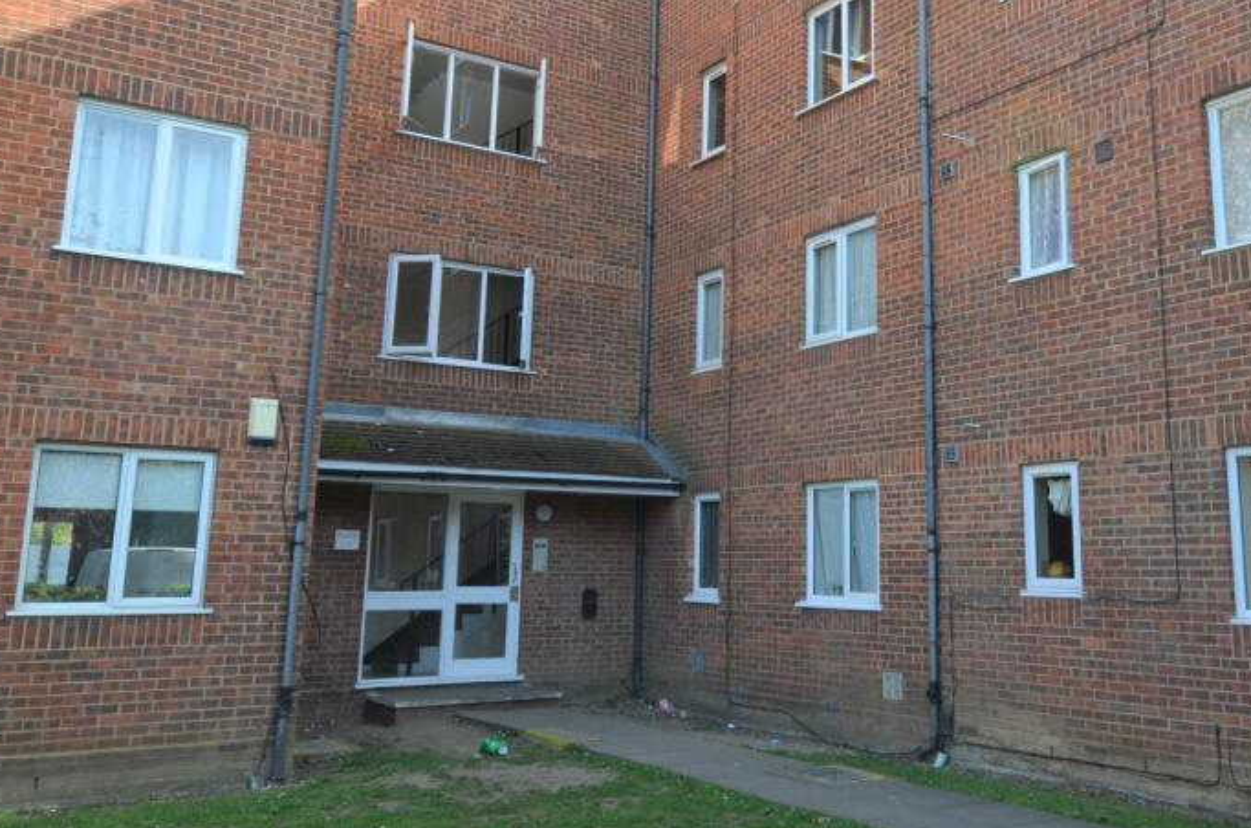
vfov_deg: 36.5
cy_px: 326
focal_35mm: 36
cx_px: 764
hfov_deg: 52.8
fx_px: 1248
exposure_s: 1/160
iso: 200
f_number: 6.3
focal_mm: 16
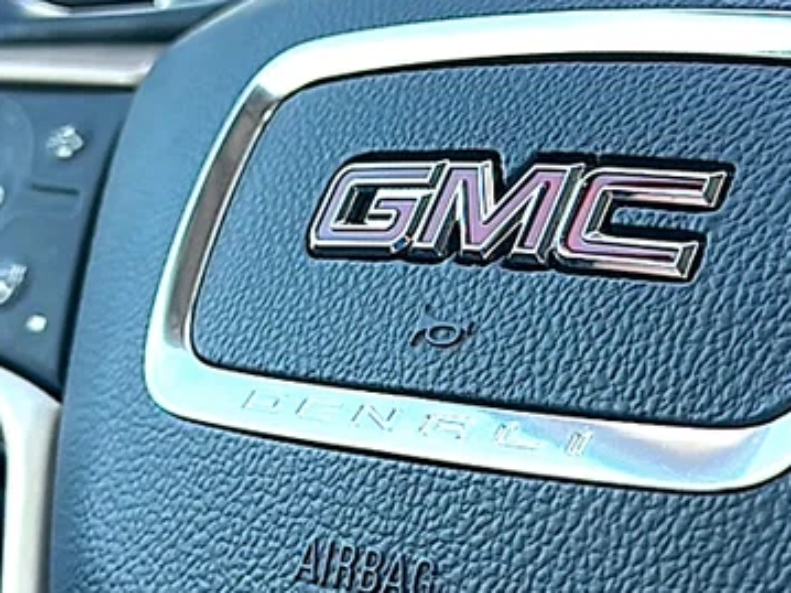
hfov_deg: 25.6
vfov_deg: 19.3
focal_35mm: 76
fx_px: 1736
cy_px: 215
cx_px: 449
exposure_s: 1/132
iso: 100
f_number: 1.78
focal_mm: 6.86
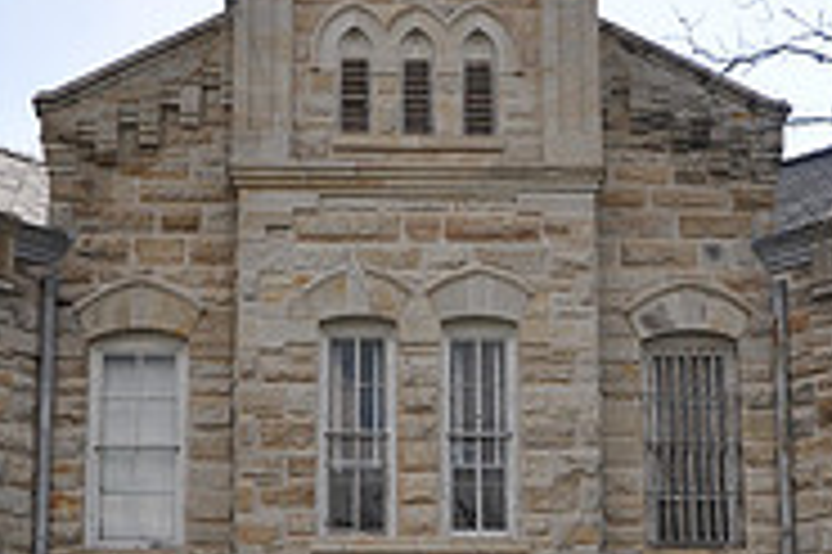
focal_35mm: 99
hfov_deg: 20.7
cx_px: 472
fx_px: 2276
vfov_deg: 13.8
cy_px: 367
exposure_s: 1/200
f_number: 9
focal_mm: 21
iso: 200
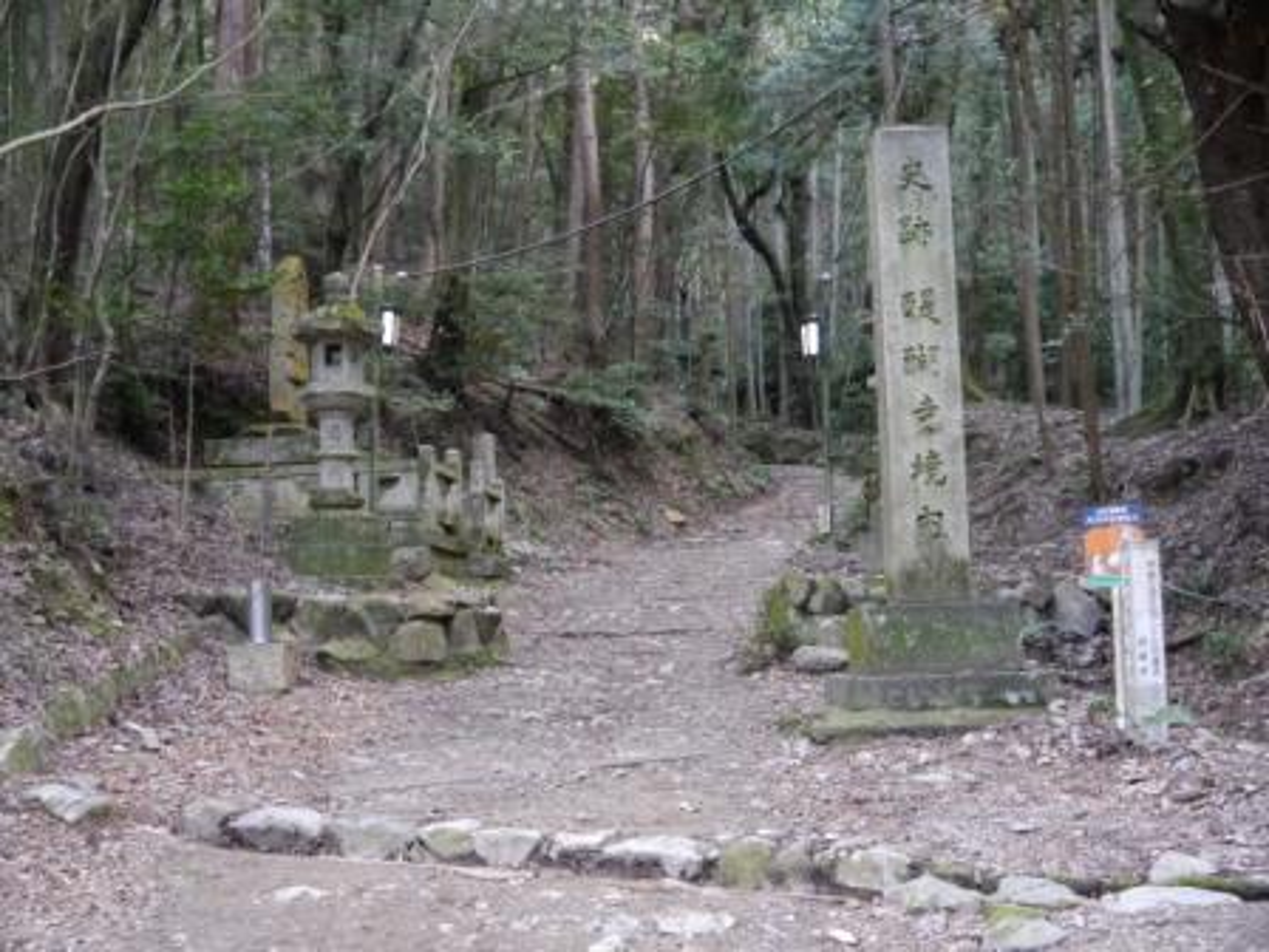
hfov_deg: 41.2
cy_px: 476
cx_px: 634
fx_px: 1686
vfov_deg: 31.5
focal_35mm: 46
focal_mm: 23
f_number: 4.4
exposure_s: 1/60
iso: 800
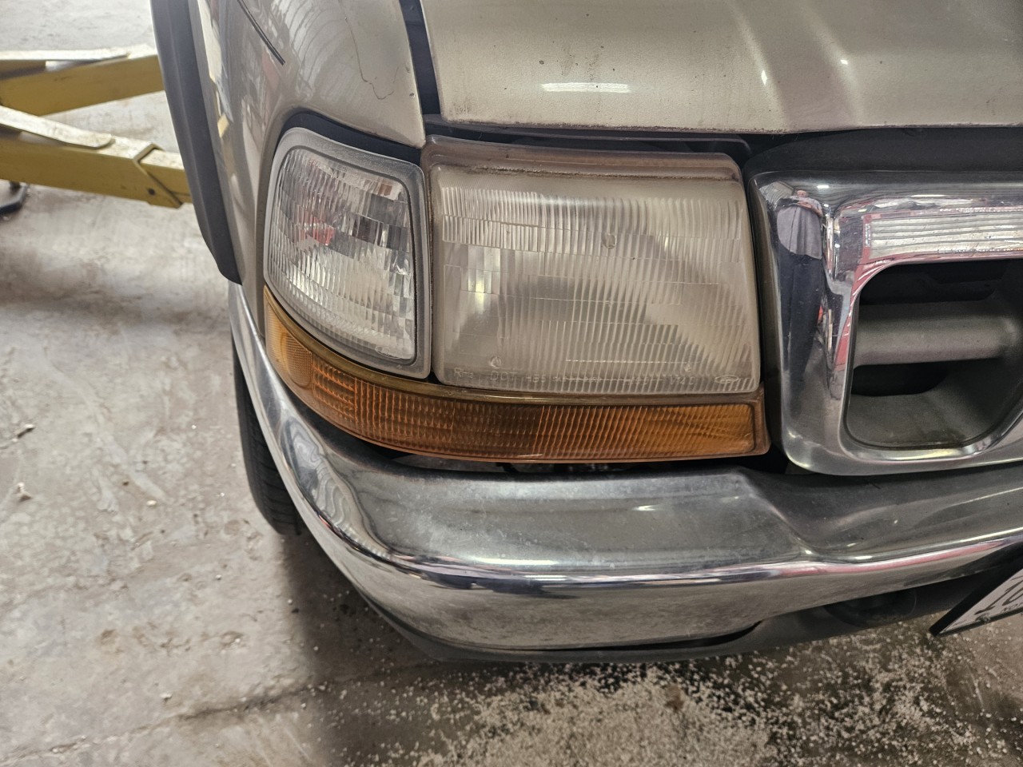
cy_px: 384
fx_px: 680
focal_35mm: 23
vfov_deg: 58.9
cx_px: 512
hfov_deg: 73.9
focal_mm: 5.4
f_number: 1.8
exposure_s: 1/120
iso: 200
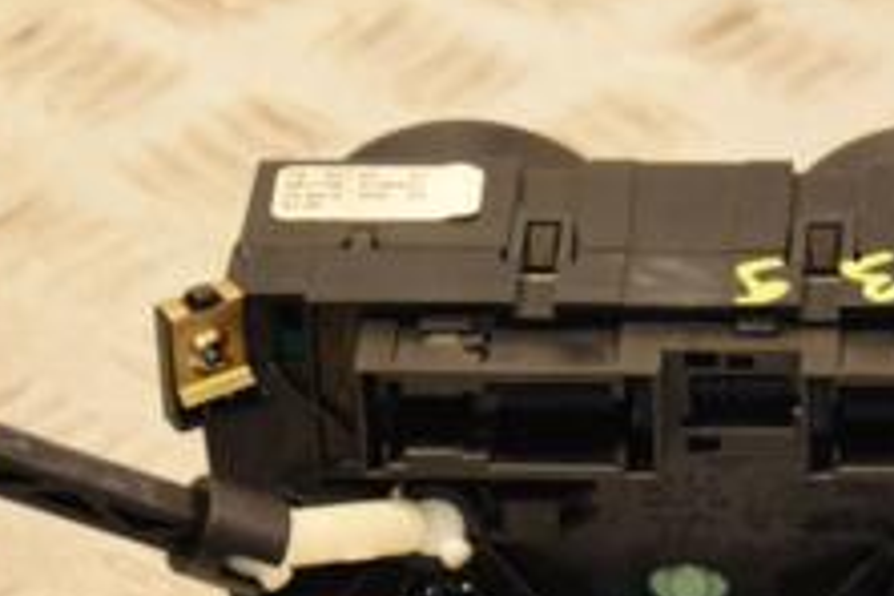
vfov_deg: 5.1
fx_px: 6655
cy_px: 588
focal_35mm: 268
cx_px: 834
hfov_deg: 7.7
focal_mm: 66
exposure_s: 1/125
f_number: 5.3
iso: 800
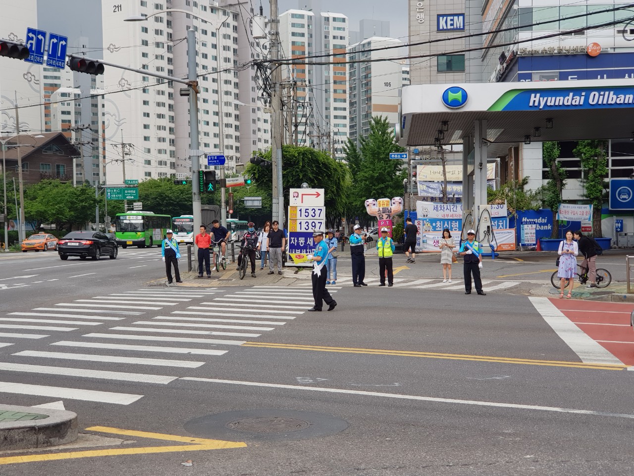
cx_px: 317
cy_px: 238
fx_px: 952
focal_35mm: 52
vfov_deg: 28.0
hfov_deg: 36.8
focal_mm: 6
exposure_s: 1/312
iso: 25
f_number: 2.4
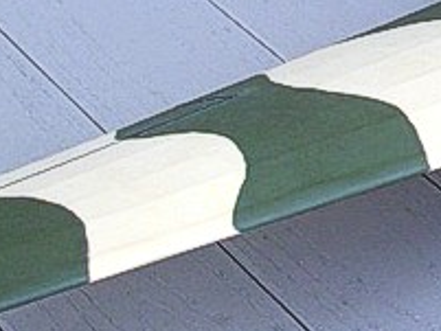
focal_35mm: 143
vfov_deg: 10.2
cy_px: -48
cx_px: 625
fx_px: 1823
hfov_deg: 13.2
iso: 80
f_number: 3.1
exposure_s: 1/125
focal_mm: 6.5
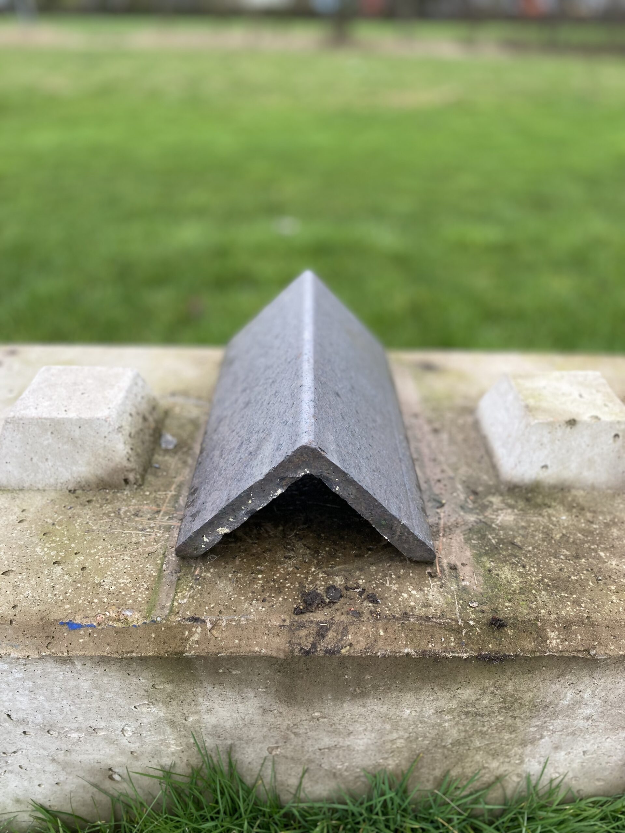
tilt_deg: -30.0
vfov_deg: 67.3
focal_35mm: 26
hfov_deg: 53.1
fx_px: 626
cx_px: 312
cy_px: 416
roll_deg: +0.5
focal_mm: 4.25
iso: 32
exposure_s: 1/206
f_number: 1.8
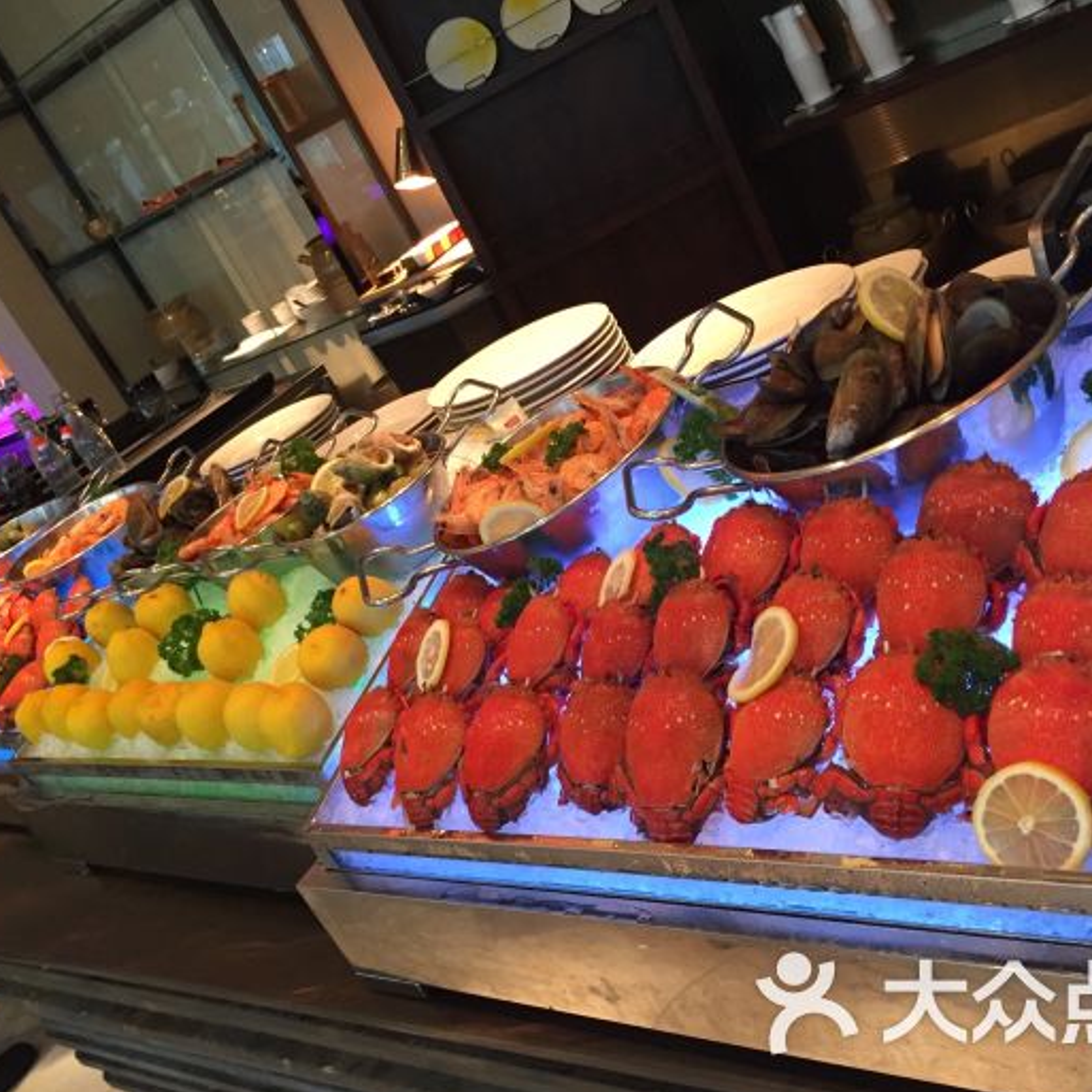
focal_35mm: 35
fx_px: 1249
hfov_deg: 47.2
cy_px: 555
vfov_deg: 47.2
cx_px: 545
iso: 250
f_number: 2.2
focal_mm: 4.15
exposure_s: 1/33
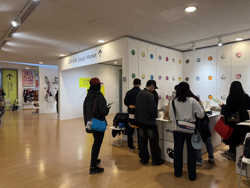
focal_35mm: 24
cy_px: 94
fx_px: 173
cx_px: 125
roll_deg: -0.3
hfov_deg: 71.6
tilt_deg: -1.2
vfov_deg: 56.8
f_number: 1.78
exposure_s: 1/100
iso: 100
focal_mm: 6.76
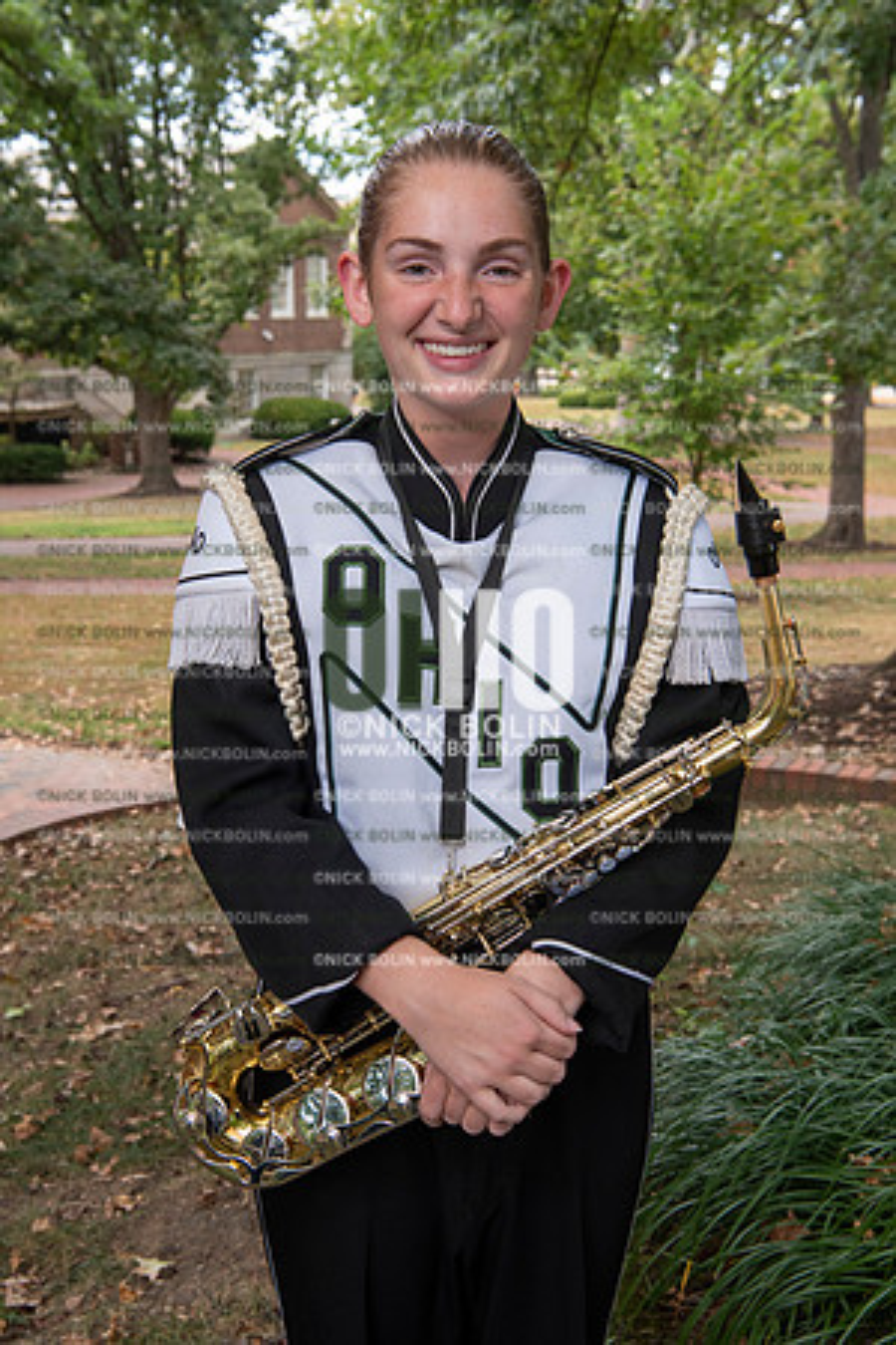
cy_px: 672
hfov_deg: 28.1
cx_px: 448
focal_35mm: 48
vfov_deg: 41.1
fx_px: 1792
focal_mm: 48
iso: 500
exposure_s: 1/100
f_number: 8
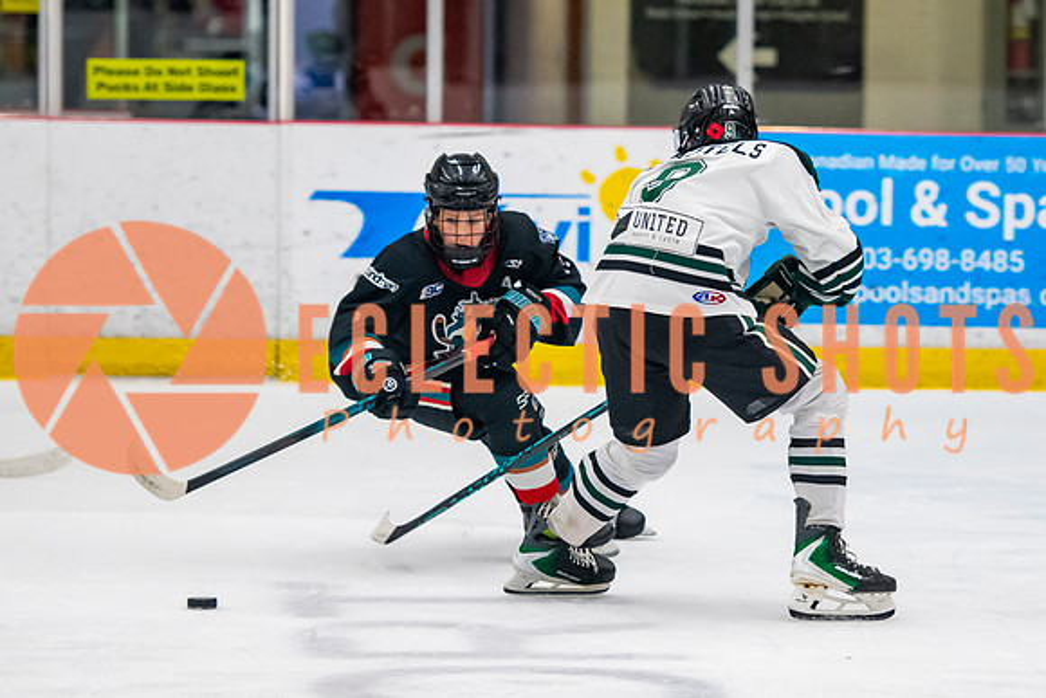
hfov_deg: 9.0
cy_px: 321
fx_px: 6613
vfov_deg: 6.0
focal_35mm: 228
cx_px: 657
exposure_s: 1/640
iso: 2000
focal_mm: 125
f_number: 3.2
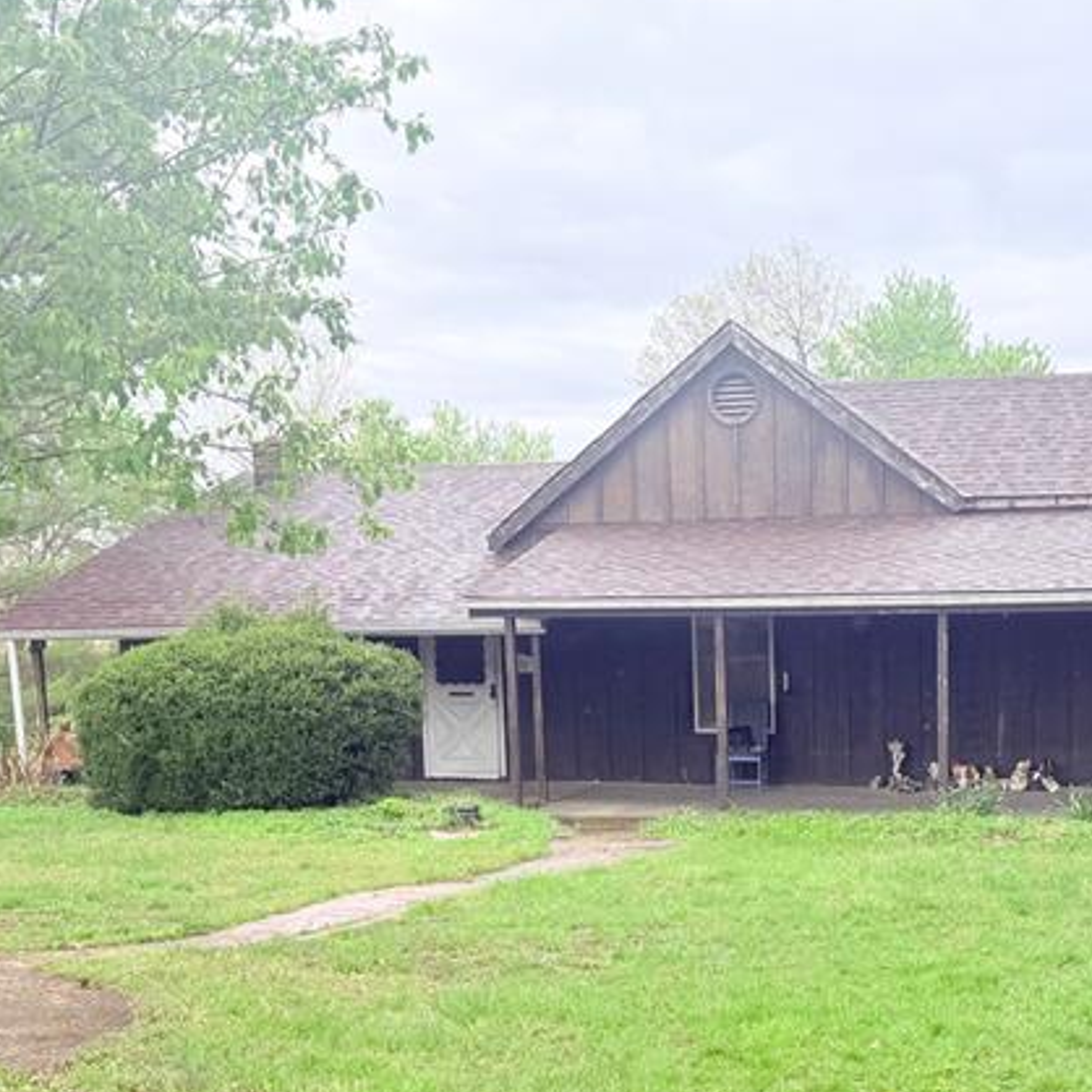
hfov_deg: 32.4
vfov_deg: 32.1
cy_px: 839
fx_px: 1856
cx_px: 771
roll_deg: +2.5
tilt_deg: -8.2
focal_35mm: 52
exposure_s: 1/1018
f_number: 1.78
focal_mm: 6.76
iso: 80
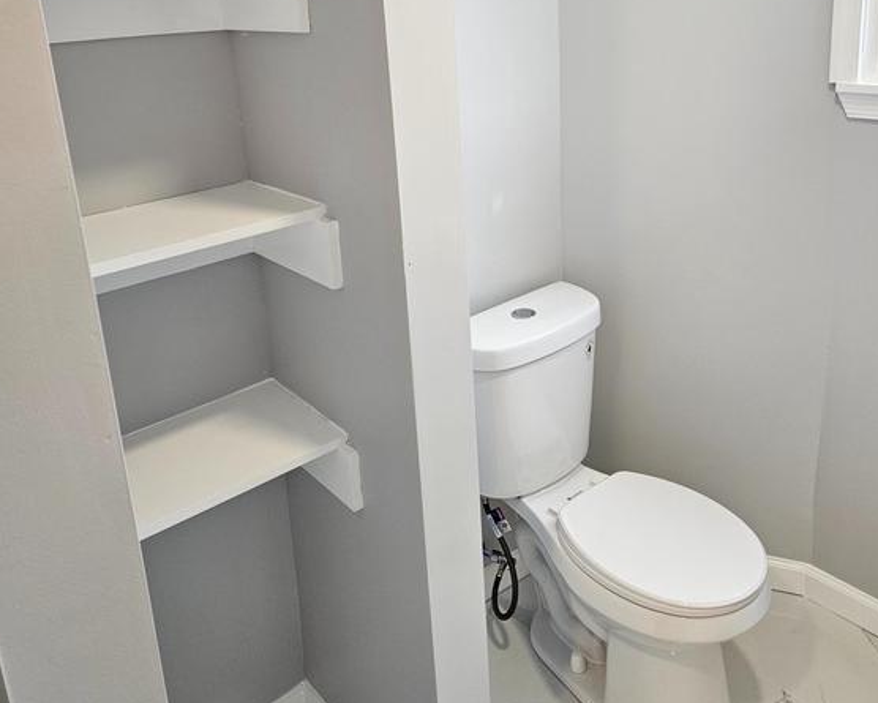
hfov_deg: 57.2
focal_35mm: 31
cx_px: 430
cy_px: 204
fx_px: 806
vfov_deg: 46.0
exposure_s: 1/207
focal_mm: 5.4
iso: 250
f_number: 1.8
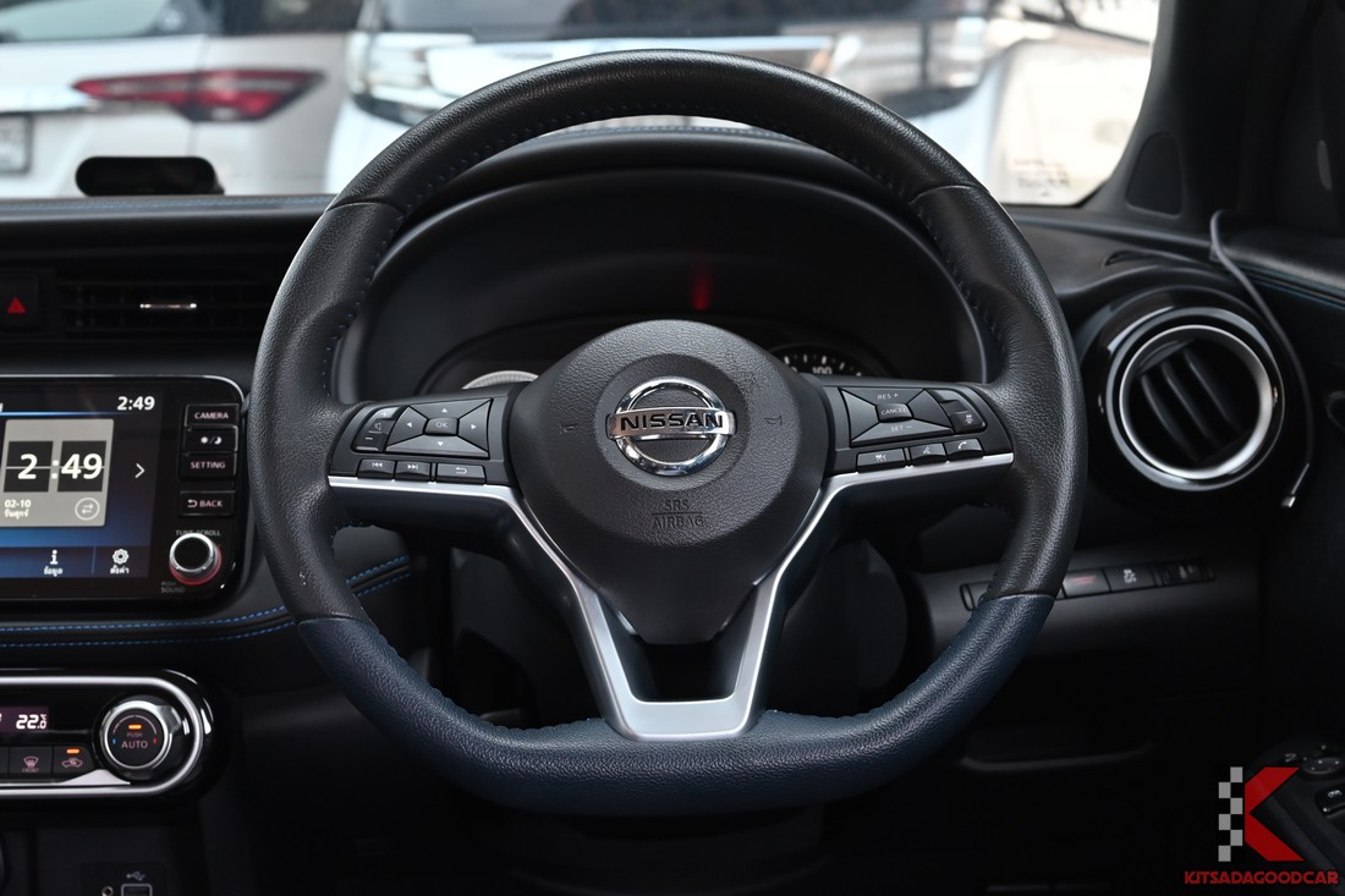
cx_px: 672
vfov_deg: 22.6
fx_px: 2241
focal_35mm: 60
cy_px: 448
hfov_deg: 33.4
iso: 560
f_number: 5.6
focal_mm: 40
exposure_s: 1/45
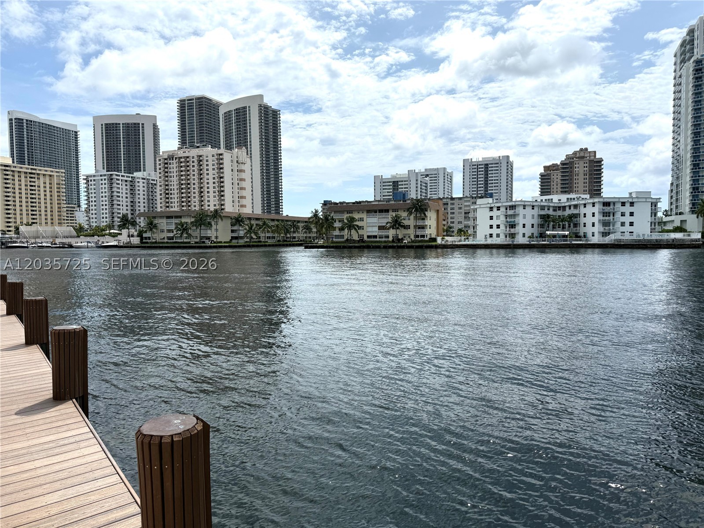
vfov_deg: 56.8
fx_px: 488
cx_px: 352
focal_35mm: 24
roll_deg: +0.5
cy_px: 264
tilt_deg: -2.0
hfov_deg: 71.6
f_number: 1.78
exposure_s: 1/11905
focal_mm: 6.76
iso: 80
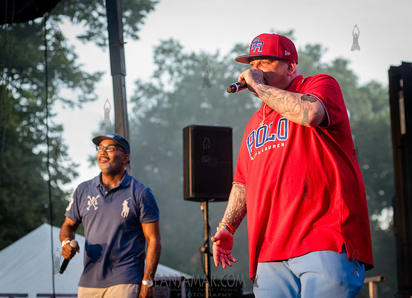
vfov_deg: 15.9
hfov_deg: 21.9
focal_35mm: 91
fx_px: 1065
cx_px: 201
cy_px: 138
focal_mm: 80
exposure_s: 1/800
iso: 4000
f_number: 4
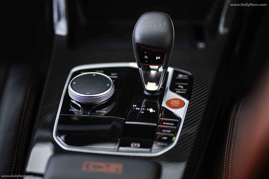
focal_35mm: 85
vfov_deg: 16.1
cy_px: 90
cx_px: 134
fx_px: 635
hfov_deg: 23.9
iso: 800
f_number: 2.2
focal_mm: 85
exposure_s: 1/400
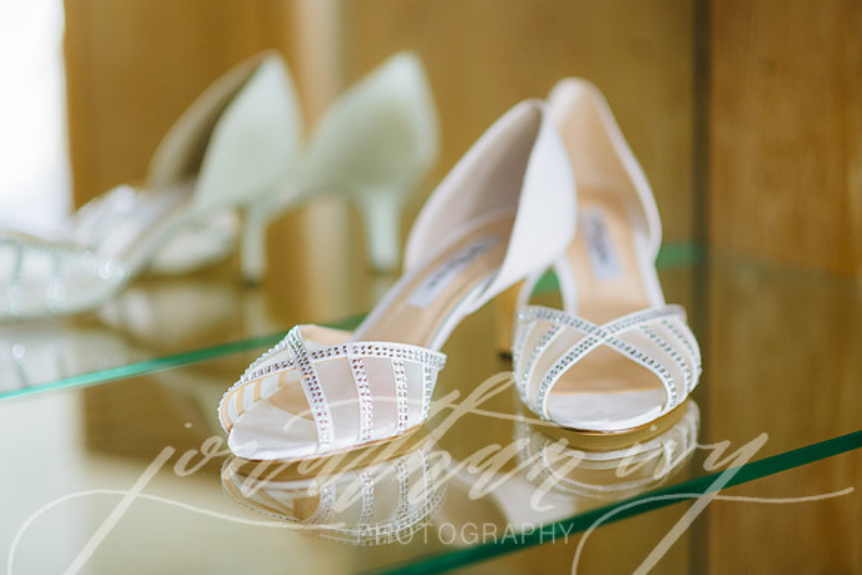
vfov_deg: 15.0
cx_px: 462
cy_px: 266
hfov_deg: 22.3
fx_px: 2184
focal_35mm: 91
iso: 500
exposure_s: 1/100
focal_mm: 85
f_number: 1.8
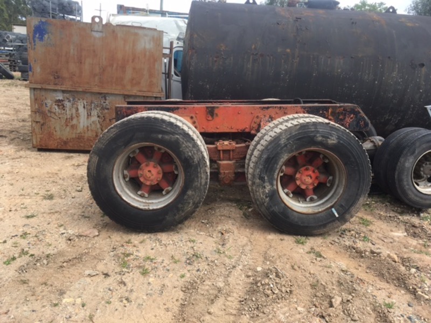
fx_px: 361
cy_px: 162
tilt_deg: -14.9
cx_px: 216
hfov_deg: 61.7
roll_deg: -1.7
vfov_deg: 48.2
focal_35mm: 29
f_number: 2.2
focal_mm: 4.15
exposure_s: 1/503
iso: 25
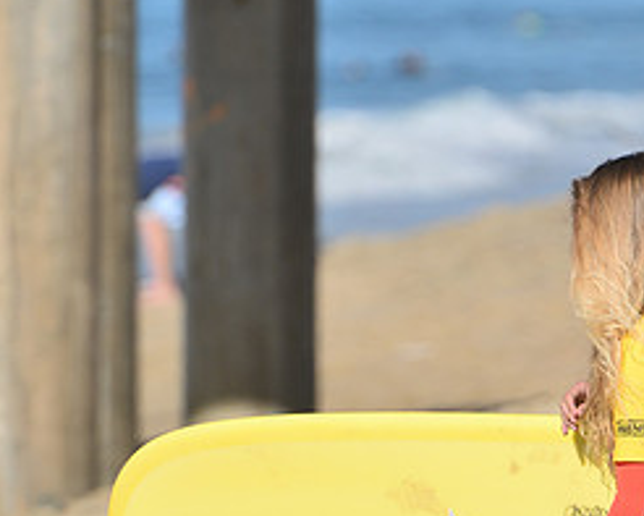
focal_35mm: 1217
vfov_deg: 1.3
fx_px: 23205
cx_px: 634
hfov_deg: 1.6
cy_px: 240
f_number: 11
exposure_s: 1/640
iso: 320
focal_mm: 550
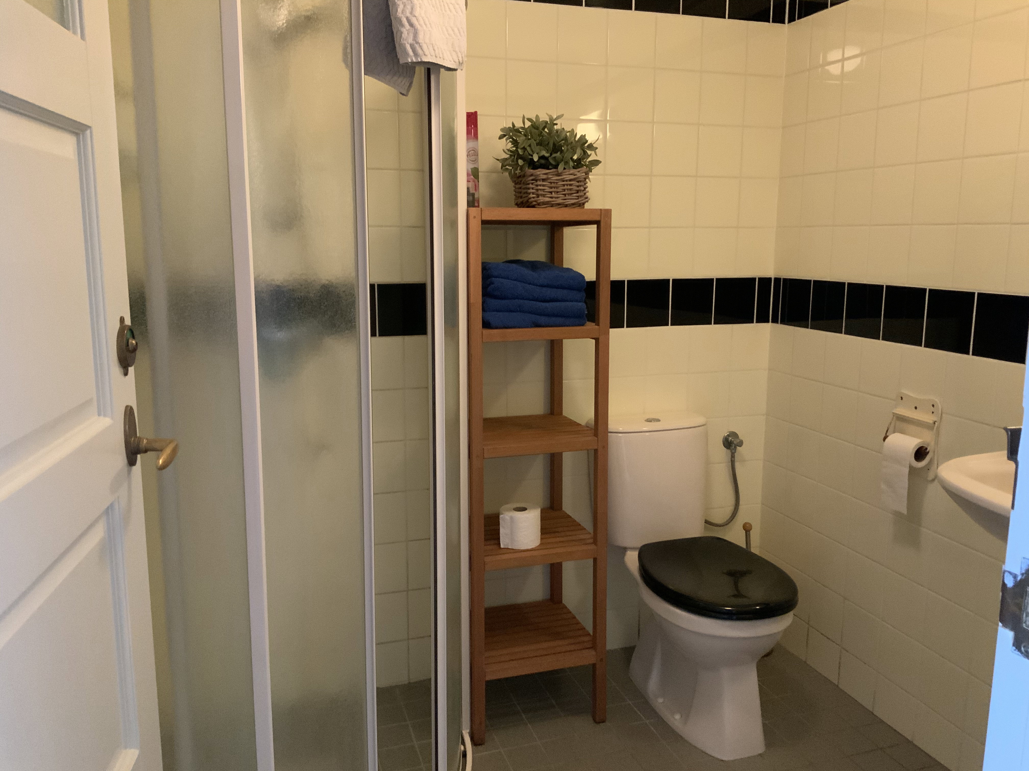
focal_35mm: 29
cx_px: 514
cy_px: 386
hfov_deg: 61.7
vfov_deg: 48.2
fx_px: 862
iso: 320
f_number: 1.8
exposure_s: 1/25
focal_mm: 3
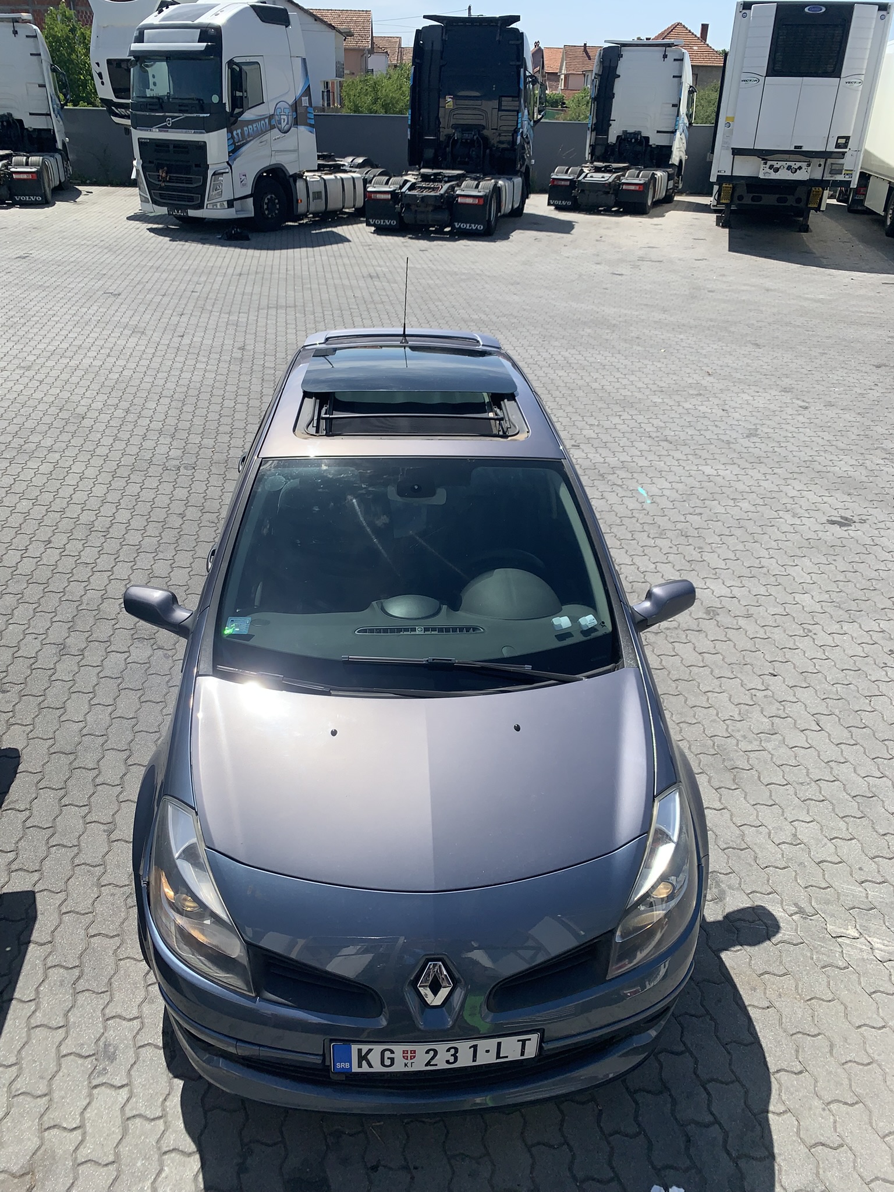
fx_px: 895
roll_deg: -0.8
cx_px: 447
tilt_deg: -27.1
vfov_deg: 67.3
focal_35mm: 26
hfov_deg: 53.1
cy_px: 596
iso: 25
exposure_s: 1/2114
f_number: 1.8
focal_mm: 4.25
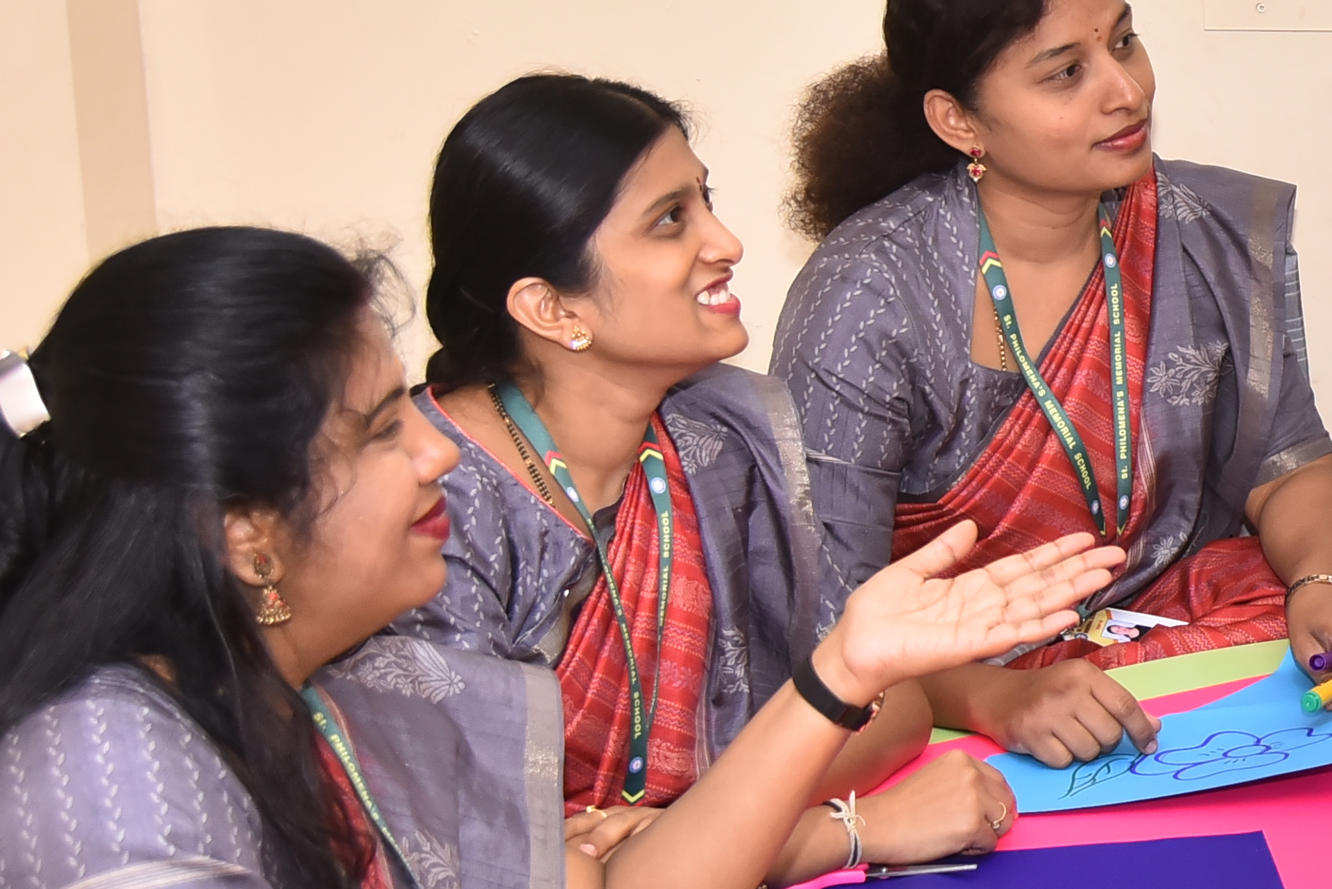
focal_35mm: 119
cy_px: 251
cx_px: 1760
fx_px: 4404
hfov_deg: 16.2
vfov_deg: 11.5
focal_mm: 38
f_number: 4.5
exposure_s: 1/160
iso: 800
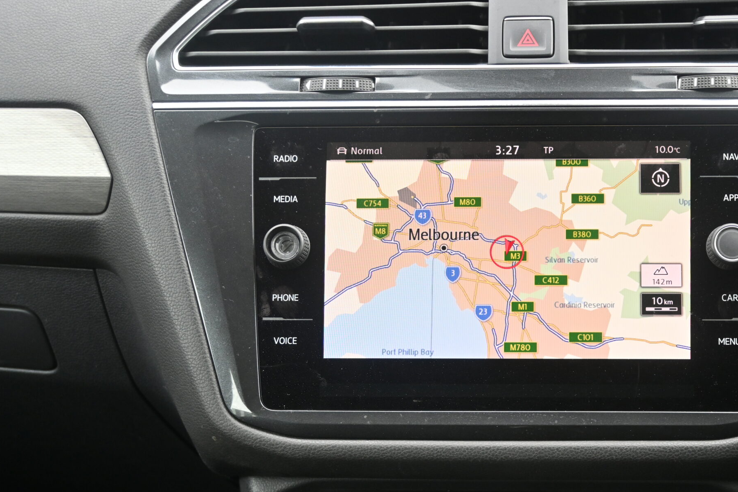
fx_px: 917
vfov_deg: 29.8
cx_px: 521
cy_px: 342
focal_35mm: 45
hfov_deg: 42.9
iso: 800
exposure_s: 1/125
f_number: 4
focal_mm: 21
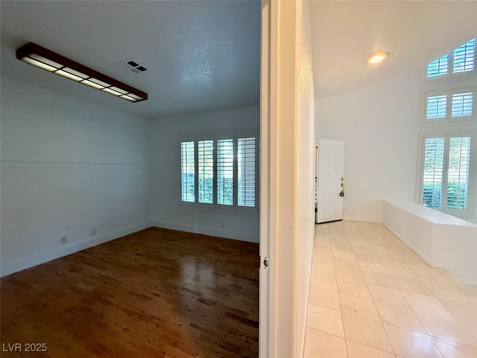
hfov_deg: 102.1
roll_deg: -0.4
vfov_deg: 85.7
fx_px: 193
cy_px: 179
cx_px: 238
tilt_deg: -3.0
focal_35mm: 14
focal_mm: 2.22
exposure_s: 1/120
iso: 640
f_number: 2.2
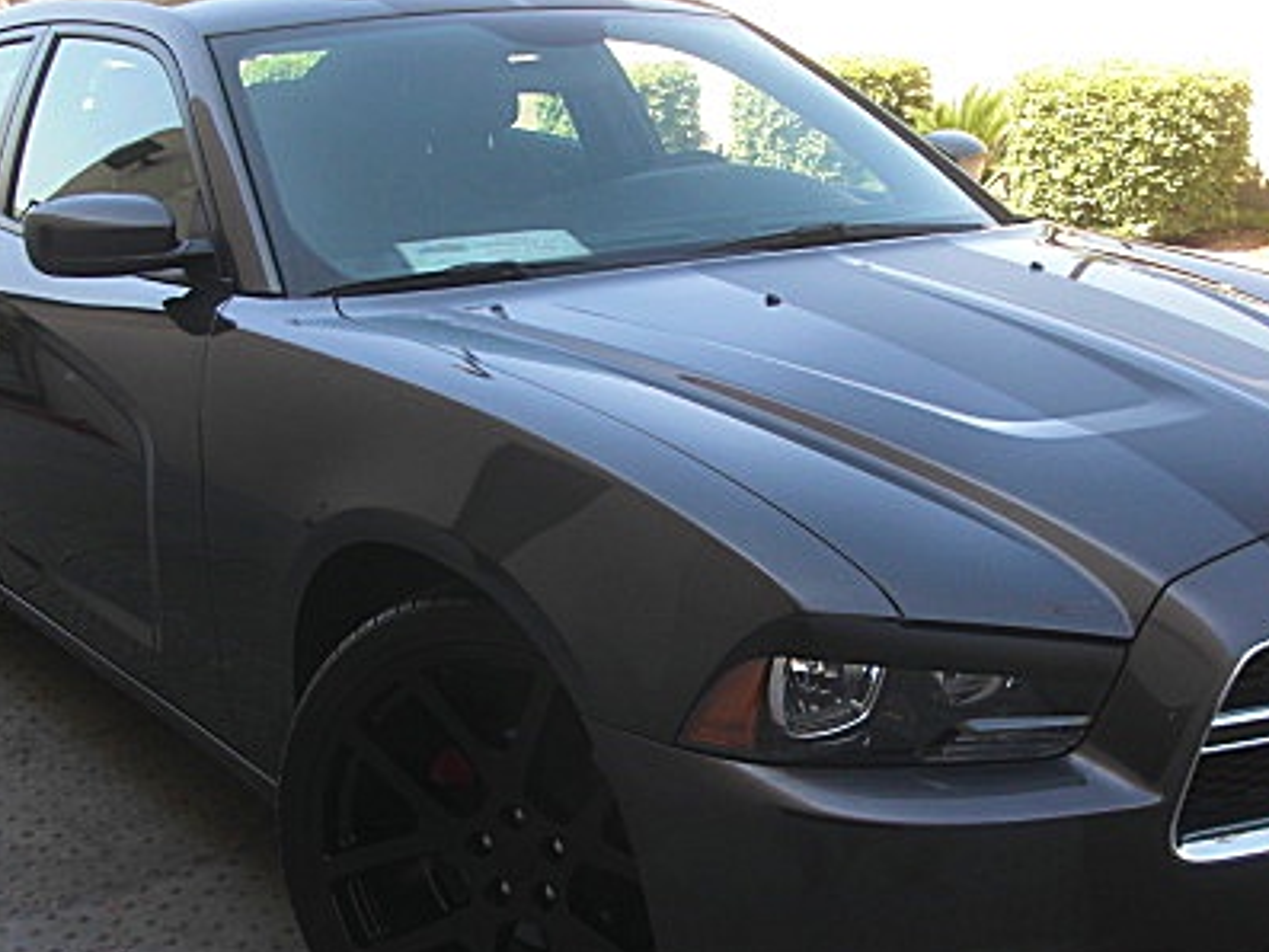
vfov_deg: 25.2
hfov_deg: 33.2
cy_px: 588
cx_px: 700
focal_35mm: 58
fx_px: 2127
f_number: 2.8
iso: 50
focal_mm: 6.3
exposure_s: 1/160
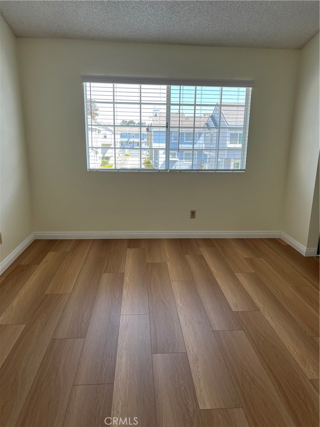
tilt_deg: -14.6
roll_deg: -0.3
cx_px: 160
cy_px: 214
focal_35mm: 26
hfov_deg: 53.1
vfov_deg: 67.3
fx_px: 320
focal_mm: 5.7
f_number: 1.5
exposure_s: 1/212
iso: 40
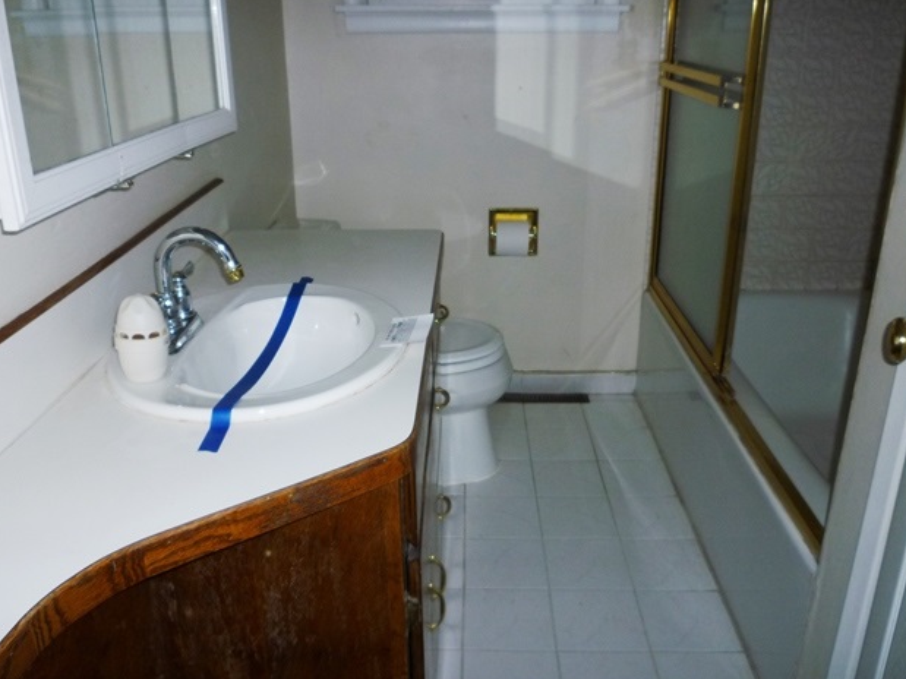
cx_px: 458
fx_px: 785
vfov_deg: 46.8
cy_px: 342
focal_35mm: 30
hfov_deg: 60.0
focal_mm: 5.2
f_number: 3.3
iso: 100
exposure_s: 1/60
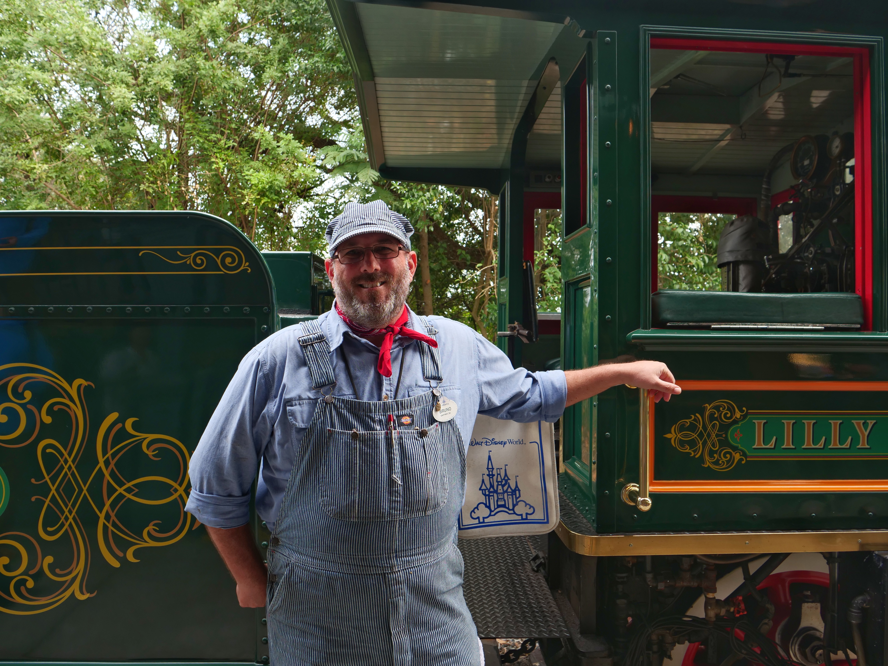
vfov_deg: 56.8
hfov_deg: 71.6
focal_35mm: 24
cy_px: 333
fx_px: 616
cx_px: 444
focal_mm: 12
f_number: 4
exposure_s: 1/125
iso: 200
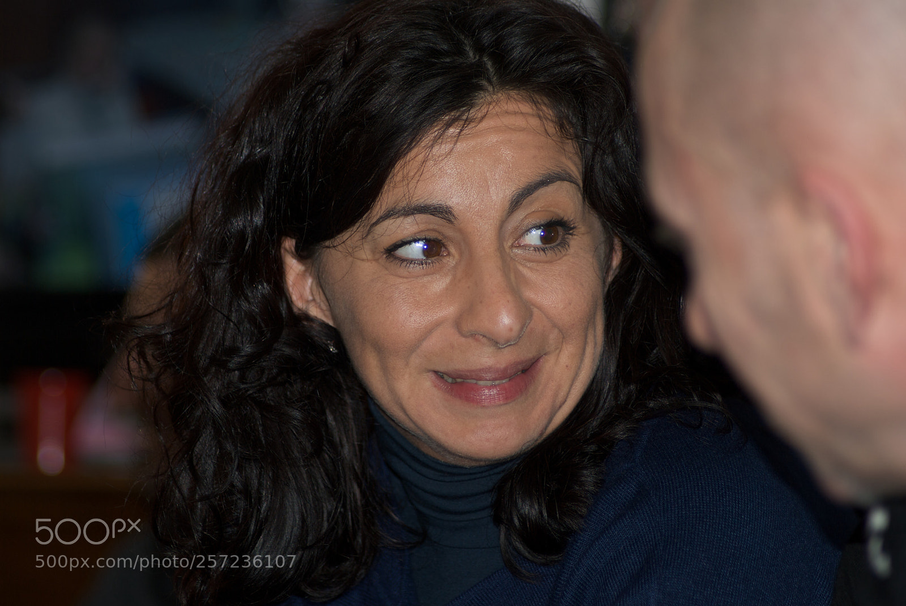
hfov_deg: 11.0
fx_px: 4724
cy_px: 303
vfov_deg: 7.3
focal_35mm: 188
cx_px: 453
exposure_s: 1/125
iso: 110
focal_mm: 125
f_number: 4.5
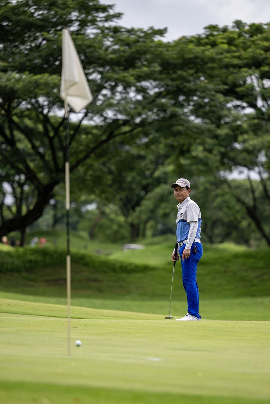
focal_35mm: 175
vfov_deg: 11.7
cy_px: 202
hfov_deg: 7.8
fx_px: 1969
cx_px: 135
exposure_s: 1/2500
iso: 320
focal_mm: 175
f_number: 2.8
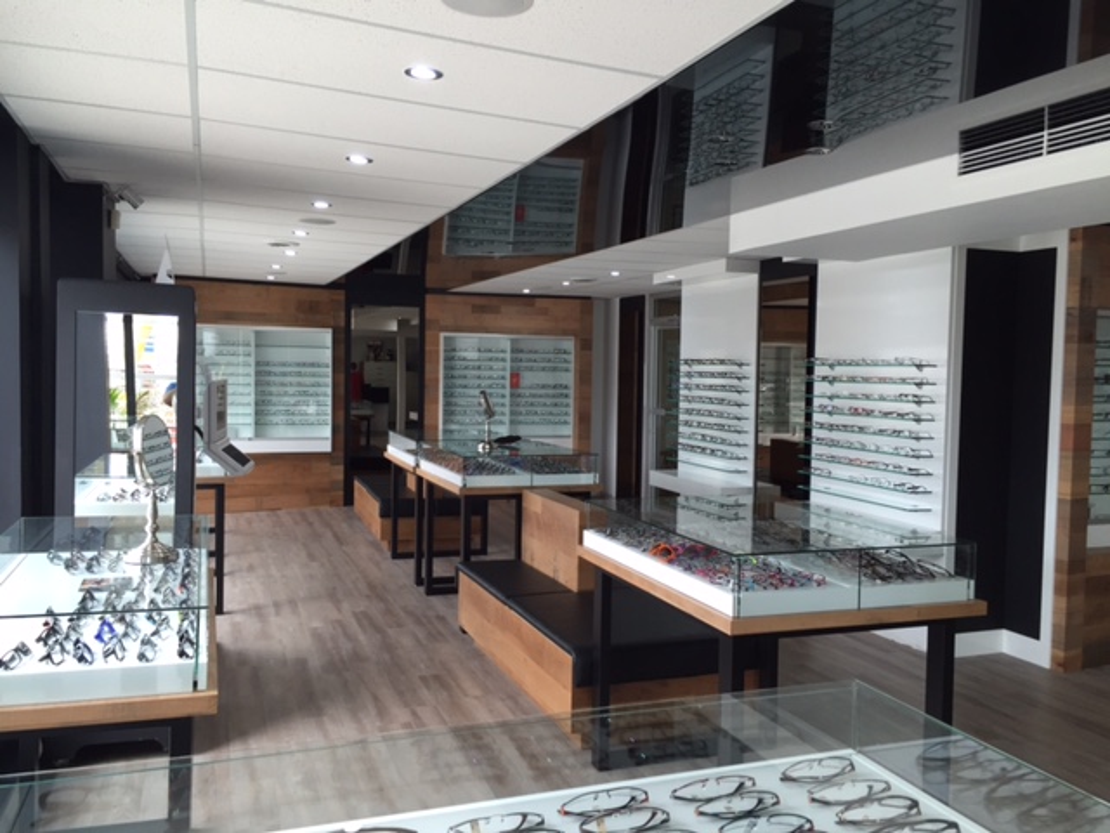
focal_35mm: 29
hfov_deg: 61.7
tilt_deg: -3.1
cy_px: 416
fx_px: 930
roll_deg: -2.2
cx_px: 555
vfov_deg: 48.2
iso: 50
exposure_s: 1/120
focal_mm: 4.15
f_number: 2.2
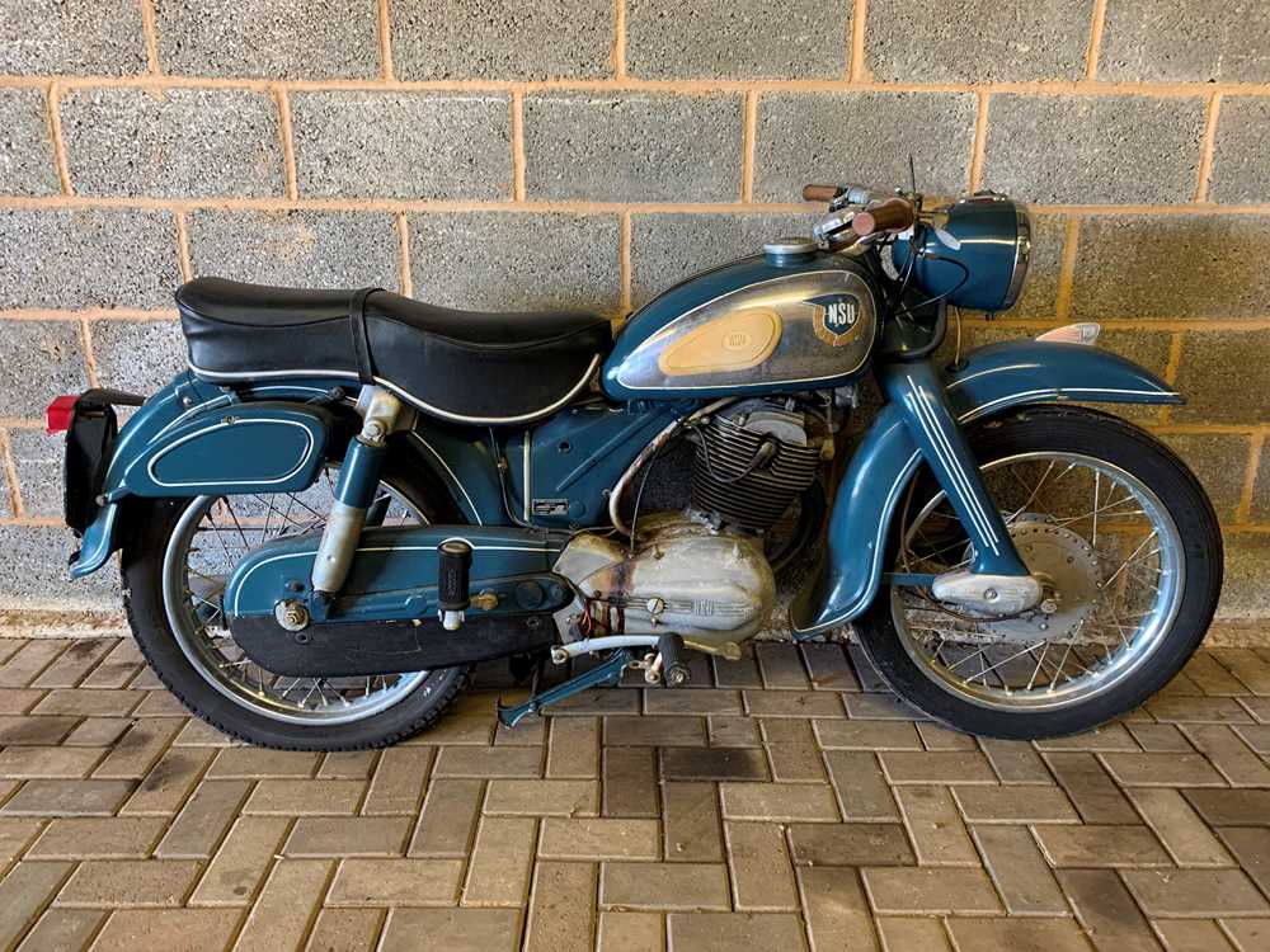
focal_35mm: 26
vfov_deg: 53.1
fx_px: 954
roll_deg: -0.1
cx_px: 635
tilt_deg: -18.6
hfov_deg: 67.3
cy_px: 476
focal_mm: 4.25
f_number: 1.8
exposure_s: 1/50
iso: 250
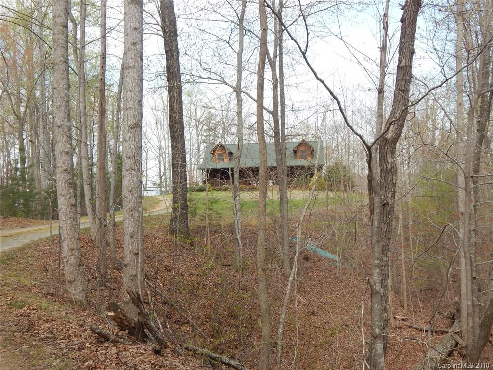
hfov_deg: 43.9
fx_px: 612
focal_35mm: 43
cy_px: 185
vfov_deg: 33.6
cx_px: 246
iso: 125
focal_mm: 7.7
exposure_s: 1/400
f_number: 3.6
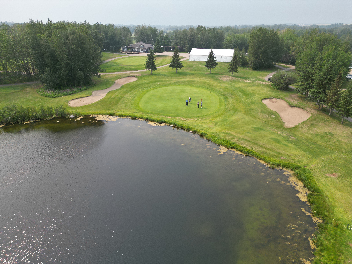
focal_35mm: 24
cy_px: 132
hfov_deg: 71.6
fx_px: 244
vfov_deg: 56.8
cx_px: 176
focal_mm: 6.72
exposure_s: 1/2000
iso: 140
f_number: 1.7
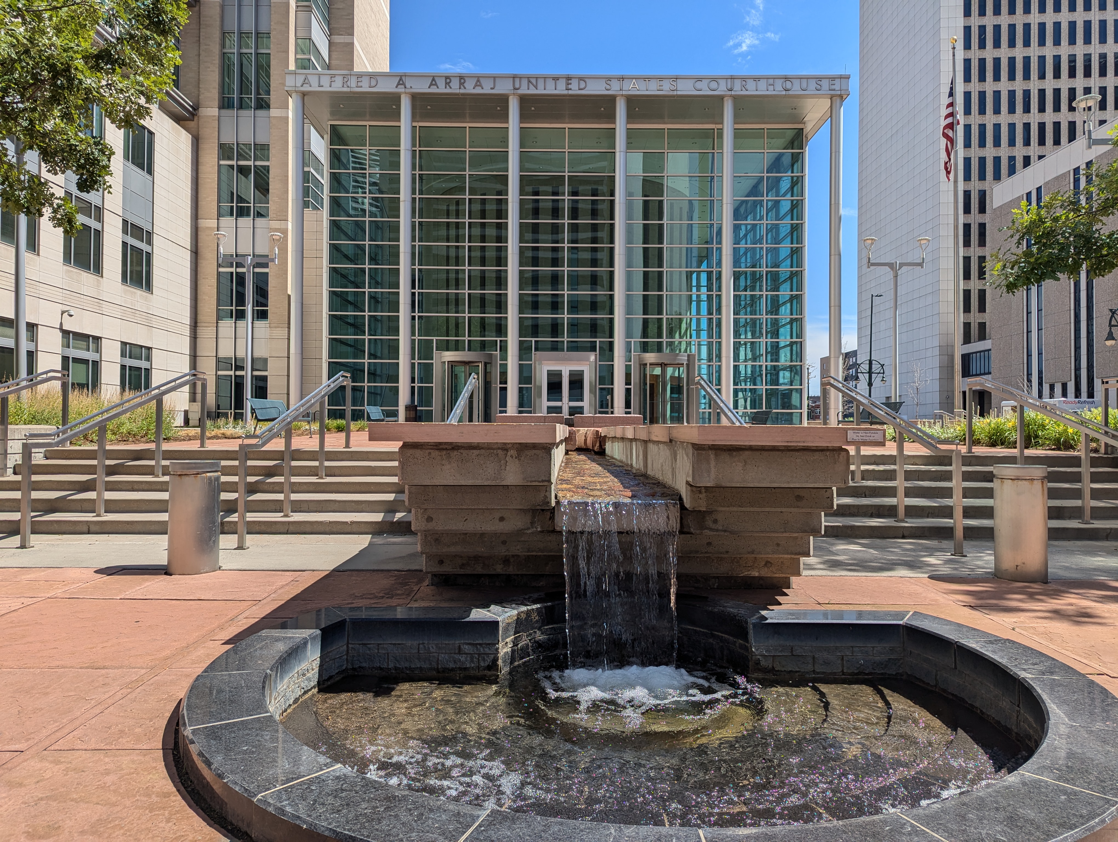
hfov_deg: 71.5
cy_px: 421
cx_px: 559
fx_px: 776
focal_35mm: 24
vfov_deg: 56.9
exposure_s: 1/2410
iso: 47
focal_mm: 6.81
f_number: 1.85
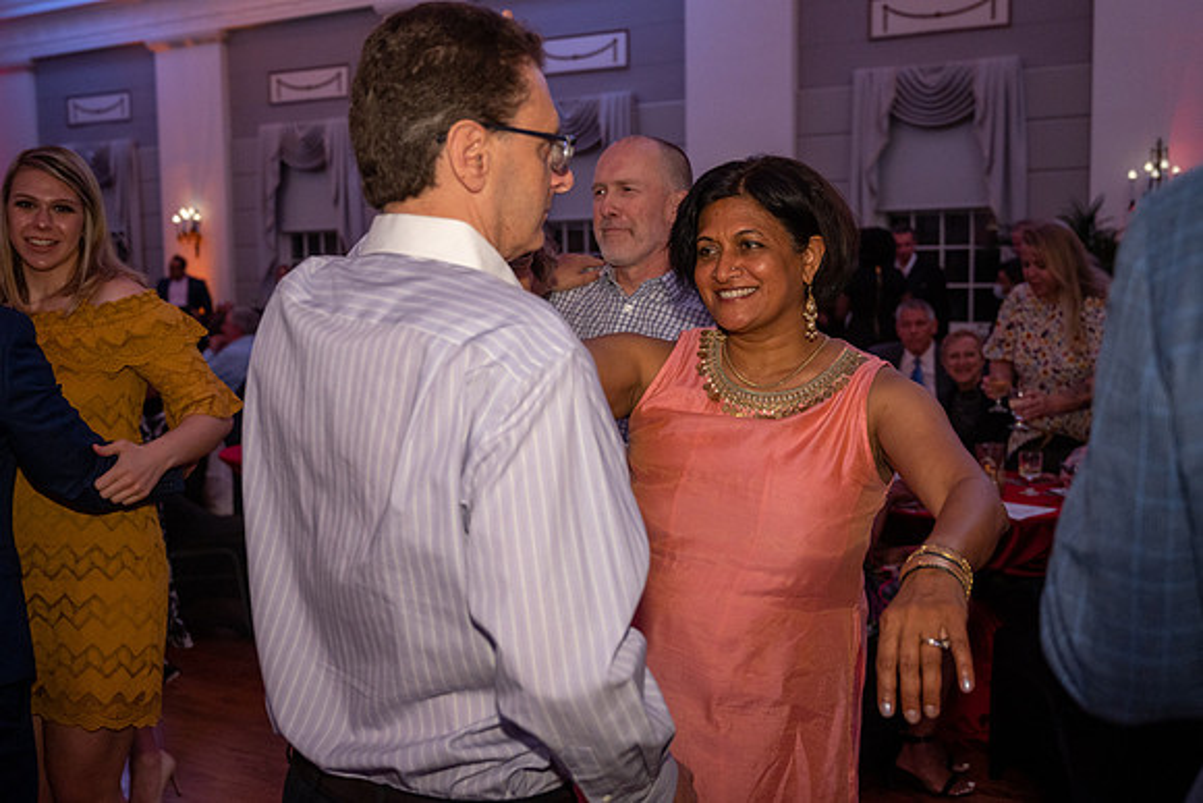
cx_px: 602
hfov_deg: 48.3
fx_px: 1340
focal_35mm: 40
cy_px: 402
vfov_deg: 33.3
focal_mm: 40
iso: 1600
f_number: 4
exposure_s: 1/160
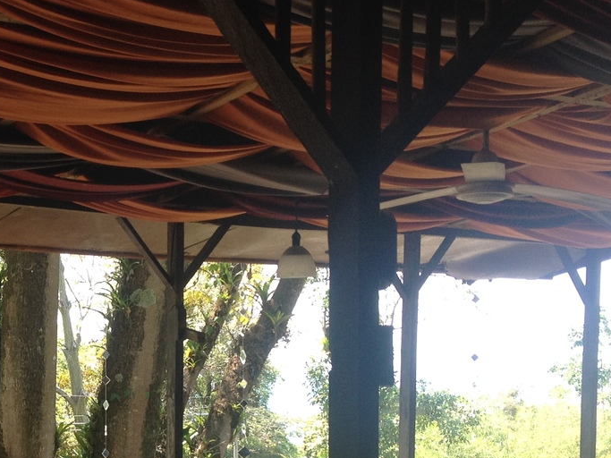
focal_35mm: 82
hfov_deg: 23.1
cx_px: 46
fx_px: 1447
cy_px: 413
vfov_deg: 17.7
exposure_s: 1/194
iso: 50
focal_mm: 4.28
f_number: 2.4
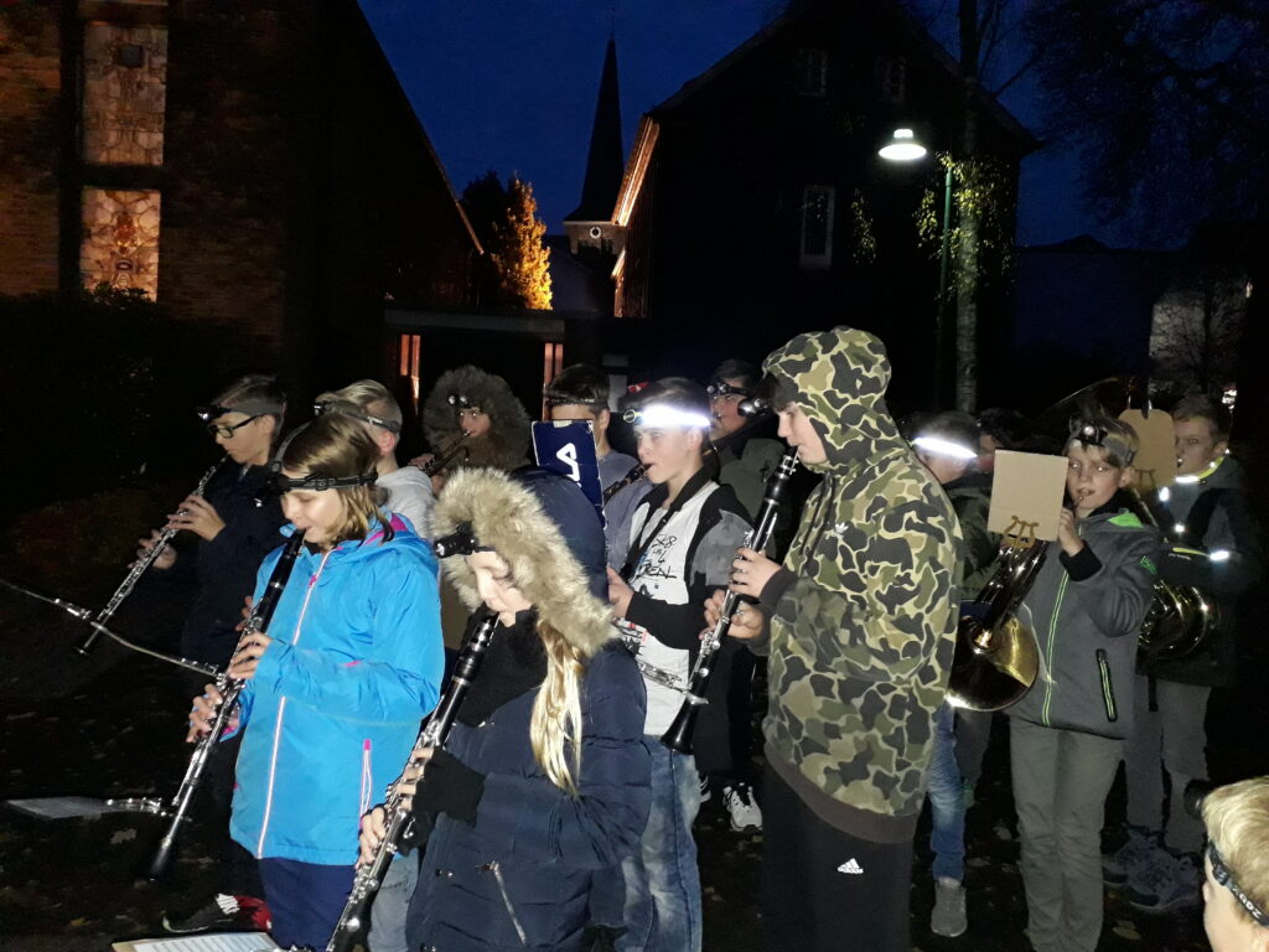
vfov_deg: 51.4
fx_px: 990
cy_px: 476
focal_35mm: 27
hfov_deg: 65.3
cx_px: 634
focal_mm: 3.6
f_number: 1.9
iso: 640
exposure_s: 1/17
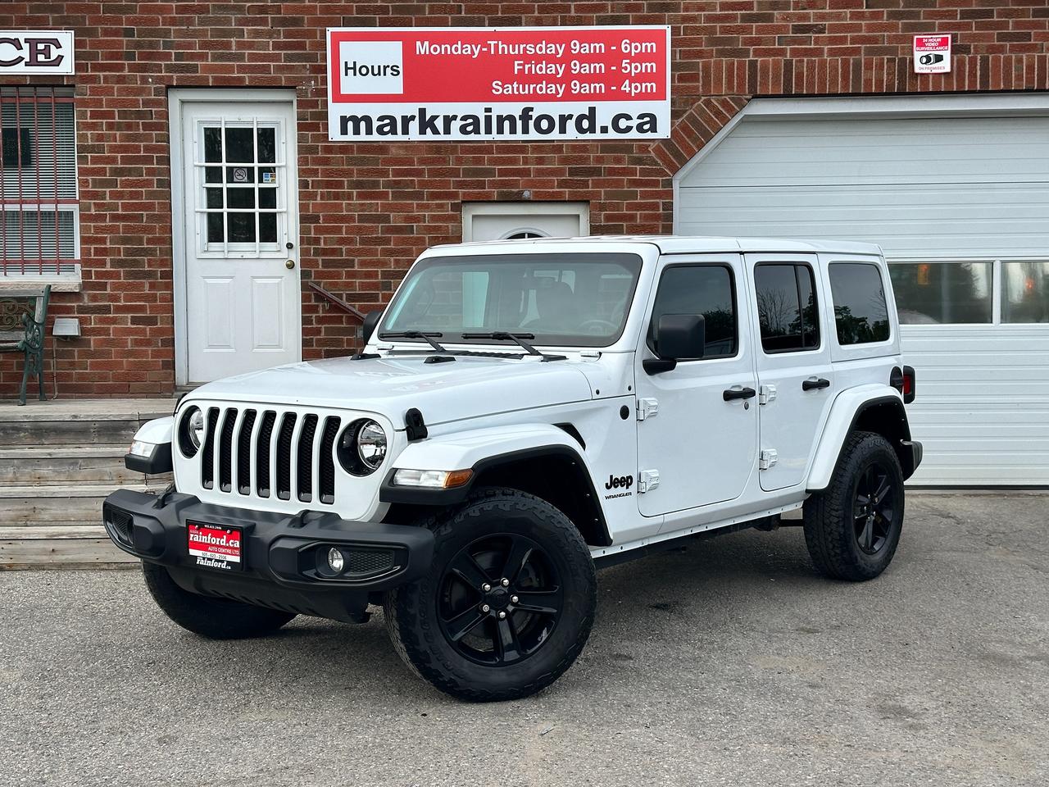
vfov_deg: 30.3
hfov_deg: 39.7
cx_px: 524
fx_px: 1455
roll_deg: +0.6
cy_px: 394
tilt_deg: -3.0
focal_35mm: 48
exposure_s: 1/2114
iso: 64
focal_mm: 6.86
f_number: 1.78
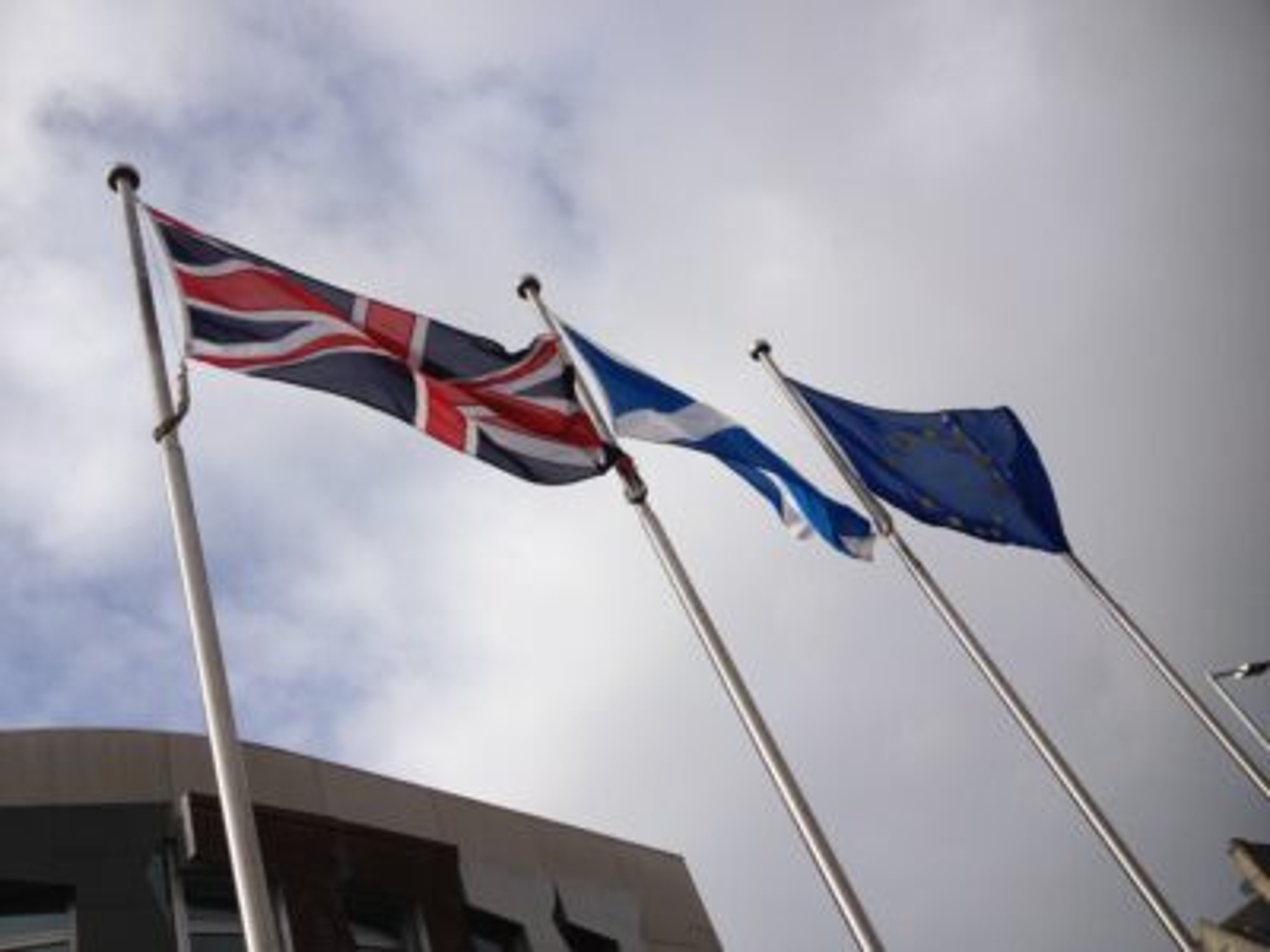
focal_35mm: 35
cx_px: 635
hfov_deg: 52.6
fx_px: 1284
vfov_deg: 40.7
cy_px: 476
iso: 50
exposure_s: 1/2045
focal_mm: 4.28
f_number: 2.4
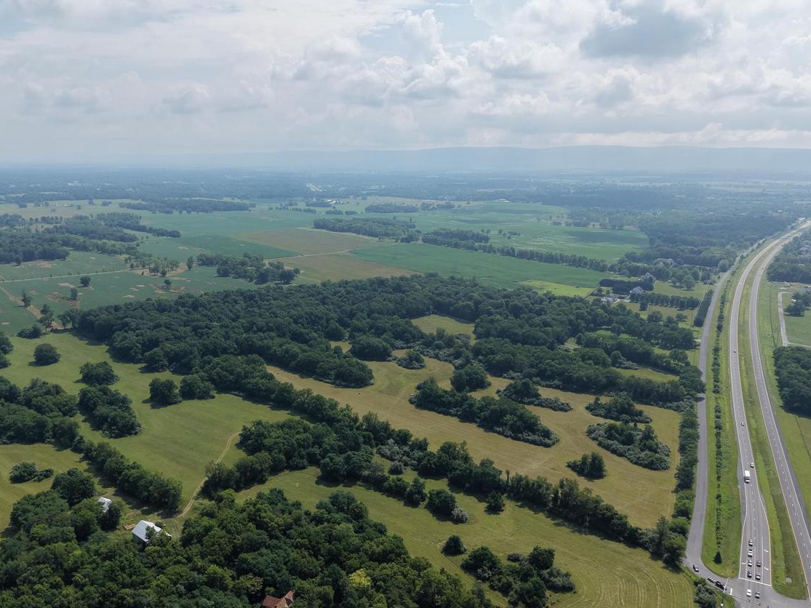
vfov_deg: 45.4
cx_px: 335
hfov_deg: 58.0
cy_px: 318
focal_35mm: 31
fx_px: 726
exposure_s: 1/8000
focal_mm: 8.67
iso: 320
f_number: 1.8
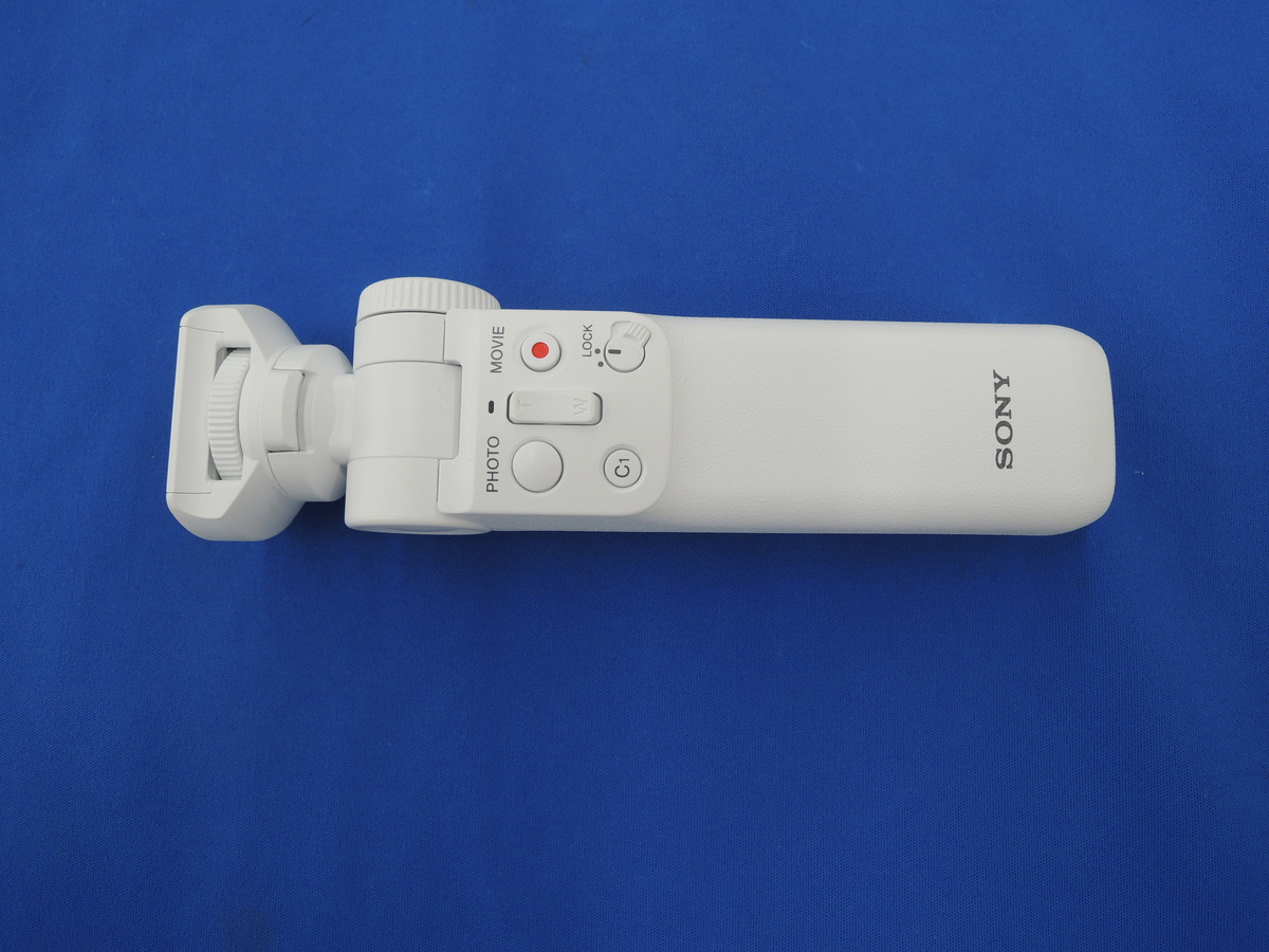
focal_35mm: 24
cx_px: 634
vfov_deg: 56.8
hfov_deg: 71.6
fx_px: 880
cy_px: 476
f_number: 2.8
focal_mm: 4.3
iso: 100
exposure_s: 1/80
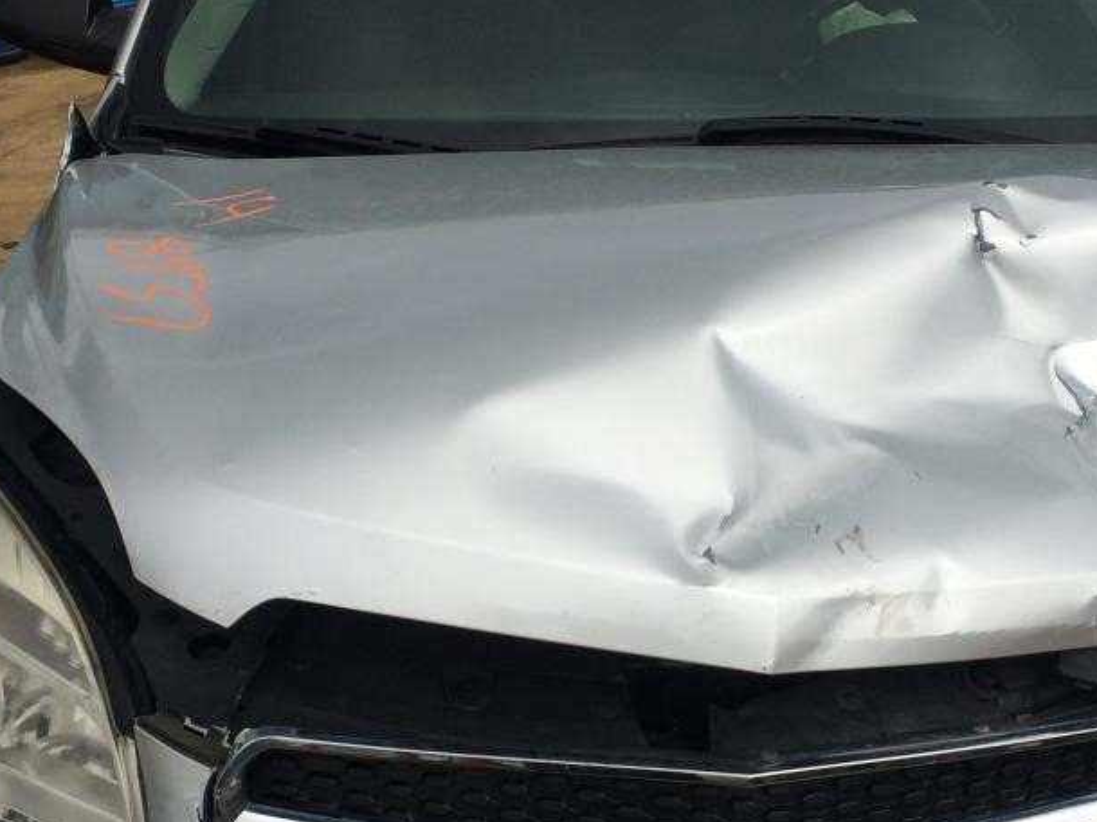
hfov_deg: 31.7
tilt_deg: -15.3
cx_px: 587
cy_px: 543
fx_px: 1932
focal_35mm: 61
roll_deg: +0.5
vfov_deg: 23.9
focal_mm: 4.15
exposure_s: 1/3425
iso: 32
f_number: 2.2
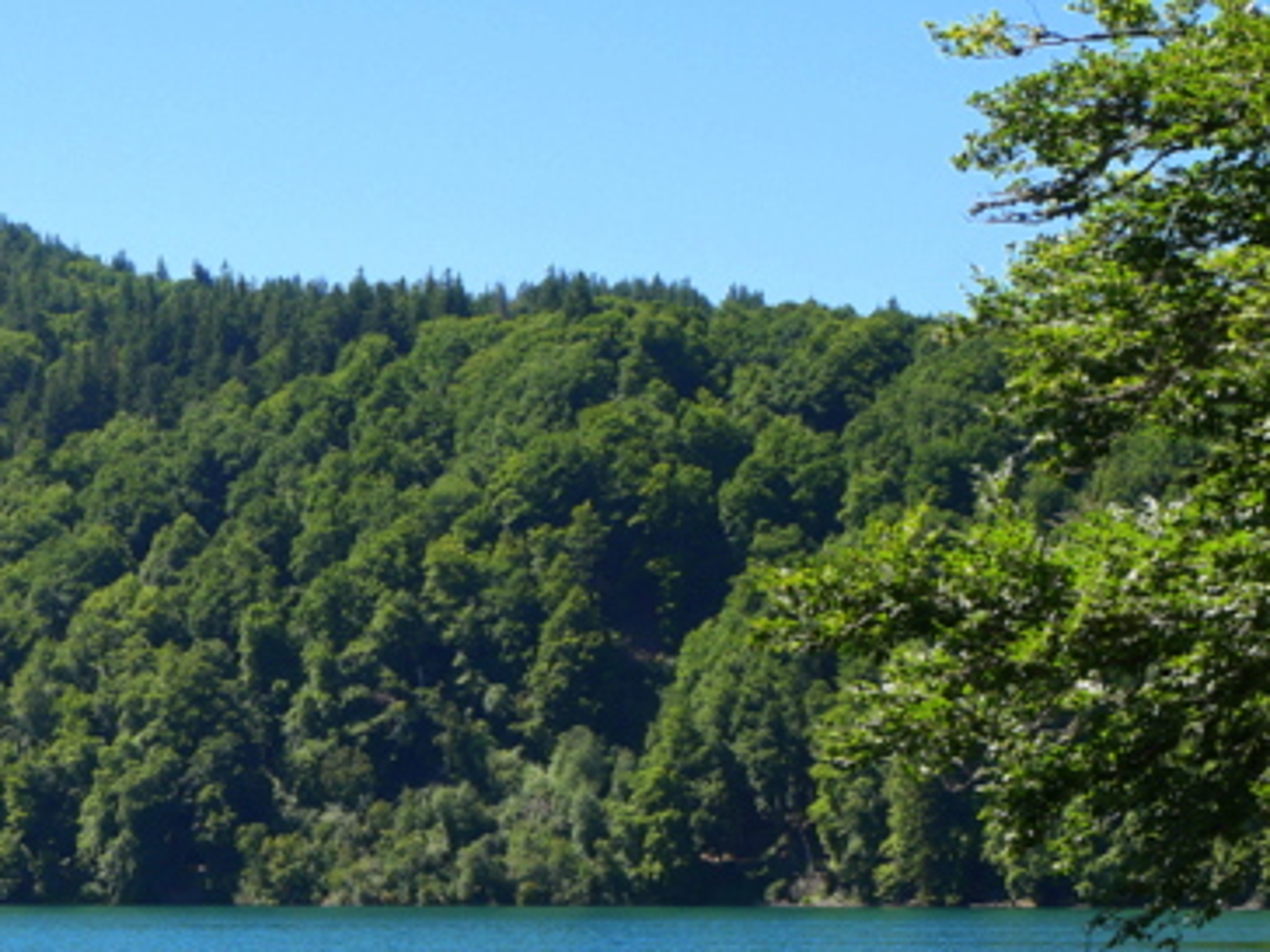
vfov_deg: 13.3
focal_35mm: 110
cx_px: -21
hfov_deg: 17.4
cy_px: 976
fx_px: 4036
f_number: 8
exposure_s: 1/250
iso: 200
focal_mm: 25
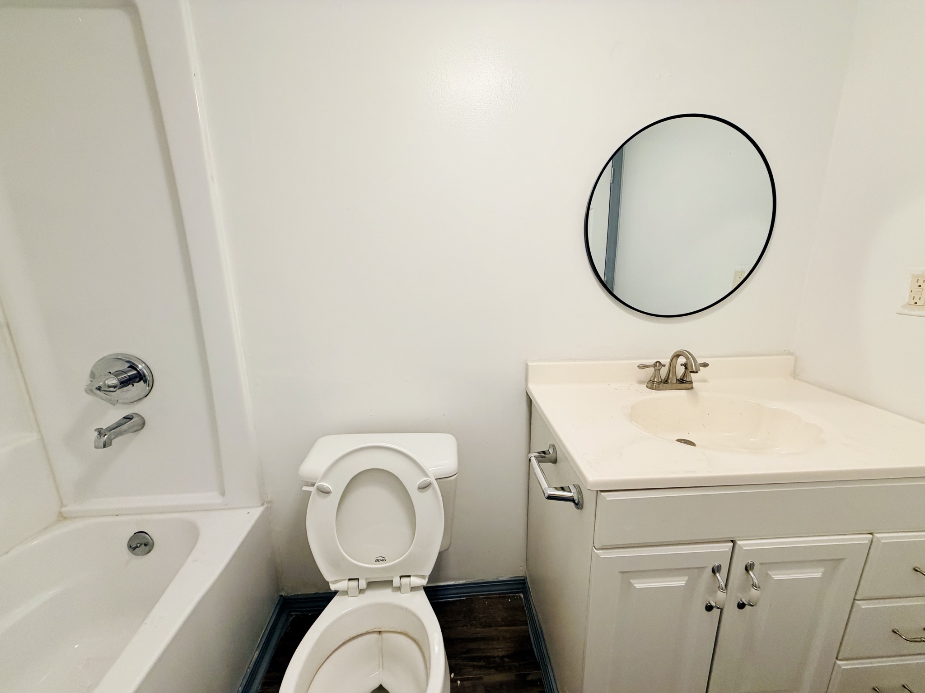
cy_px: 346
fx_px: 374
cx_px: 462
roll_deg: +1.1
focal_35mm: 14
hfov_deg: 102.1
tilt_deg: -14.0
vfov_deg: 85.7
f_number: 2.2
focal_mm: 2.22
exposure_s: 1/120
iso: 320
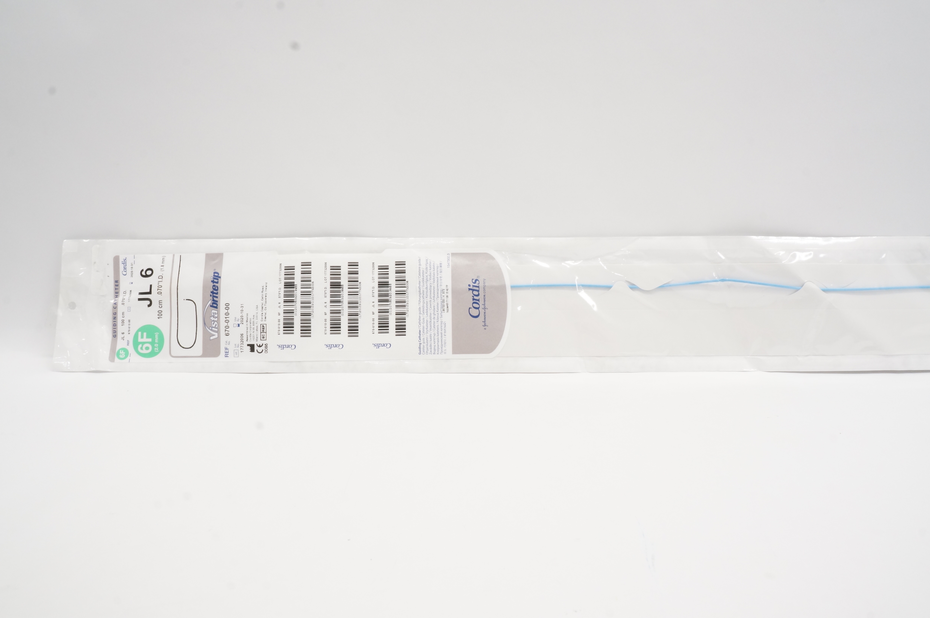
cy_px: 309
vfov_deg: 43.5
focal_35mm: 30
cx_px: 465
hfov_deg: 62.0
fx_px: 774
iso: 800
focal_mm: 20
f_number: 16
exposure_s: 1/20
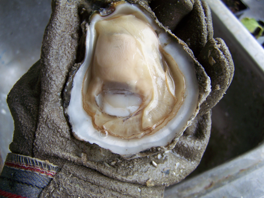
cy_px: 99
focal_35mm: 38
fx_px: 290
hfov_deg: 48.9
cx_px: 132
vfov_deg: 37.8
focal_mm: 6.3
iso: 80
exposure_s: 1/125
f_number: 2.8
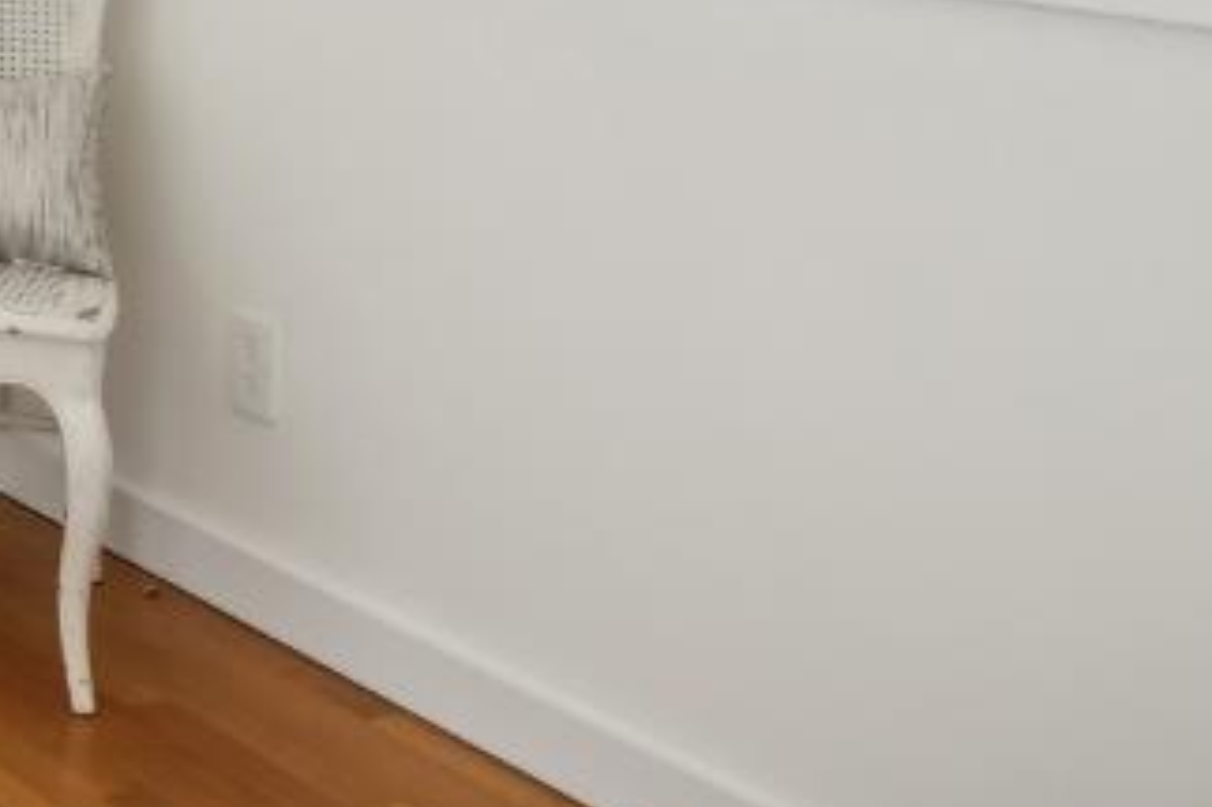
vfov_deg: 19.5
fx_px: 2187
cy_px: -206
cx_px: -675
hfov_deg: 23.6
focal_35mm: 65
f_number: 6.3
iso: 200
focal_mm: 14
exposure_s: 1/125
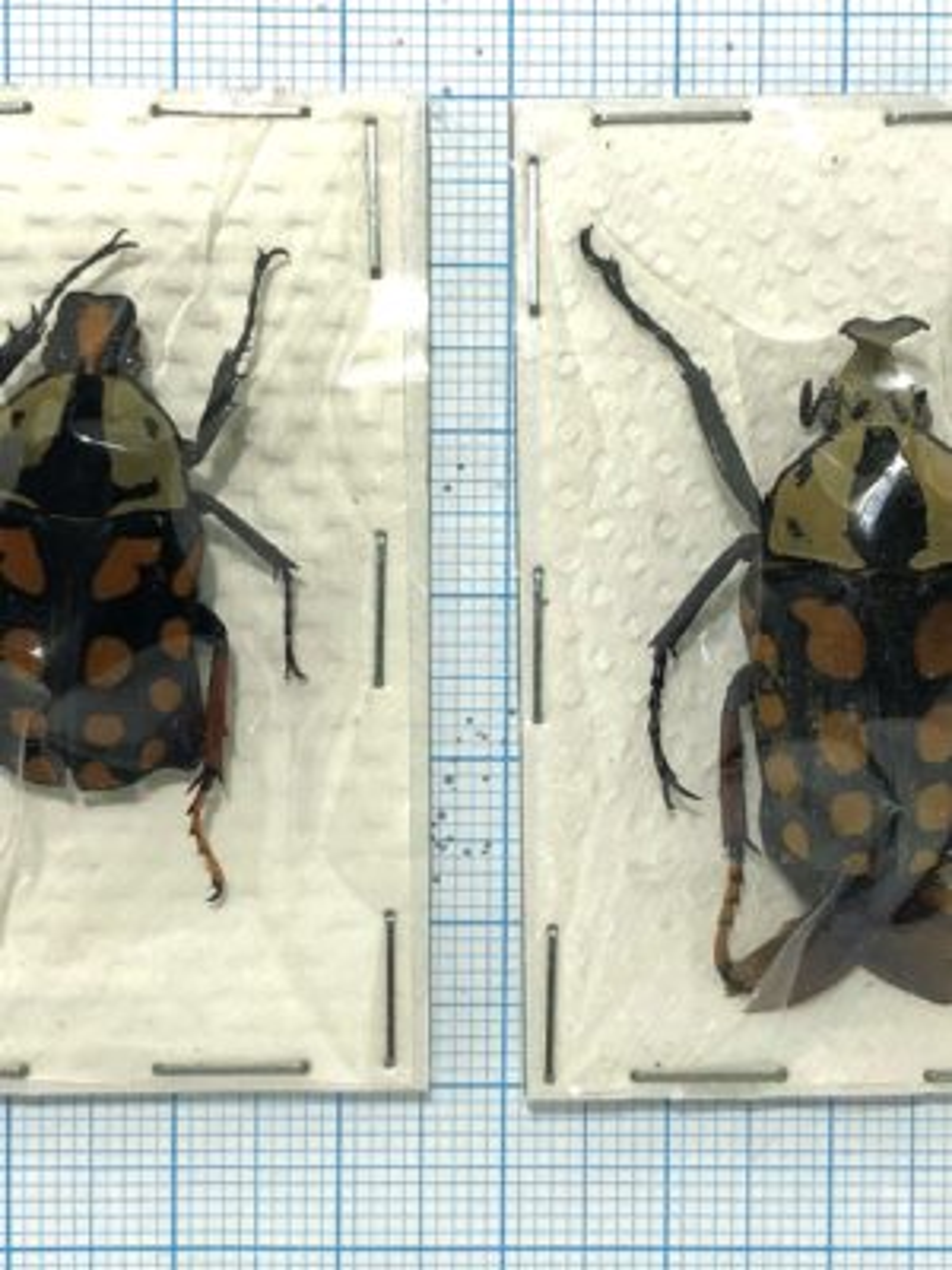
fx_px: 1027
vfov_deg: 63.4
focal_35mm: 28
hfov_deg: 49.7
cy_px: 635
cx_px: 476
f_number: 1.8
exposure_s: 1/842
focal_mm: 3.99
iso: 20
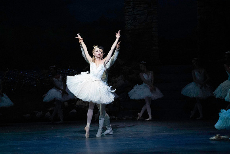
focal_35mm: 200
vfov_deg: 6.9
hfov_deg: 10.3
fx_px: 1278
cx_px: 115
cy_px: 77
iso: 25600
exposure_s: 1/400
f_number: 5
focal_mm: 200
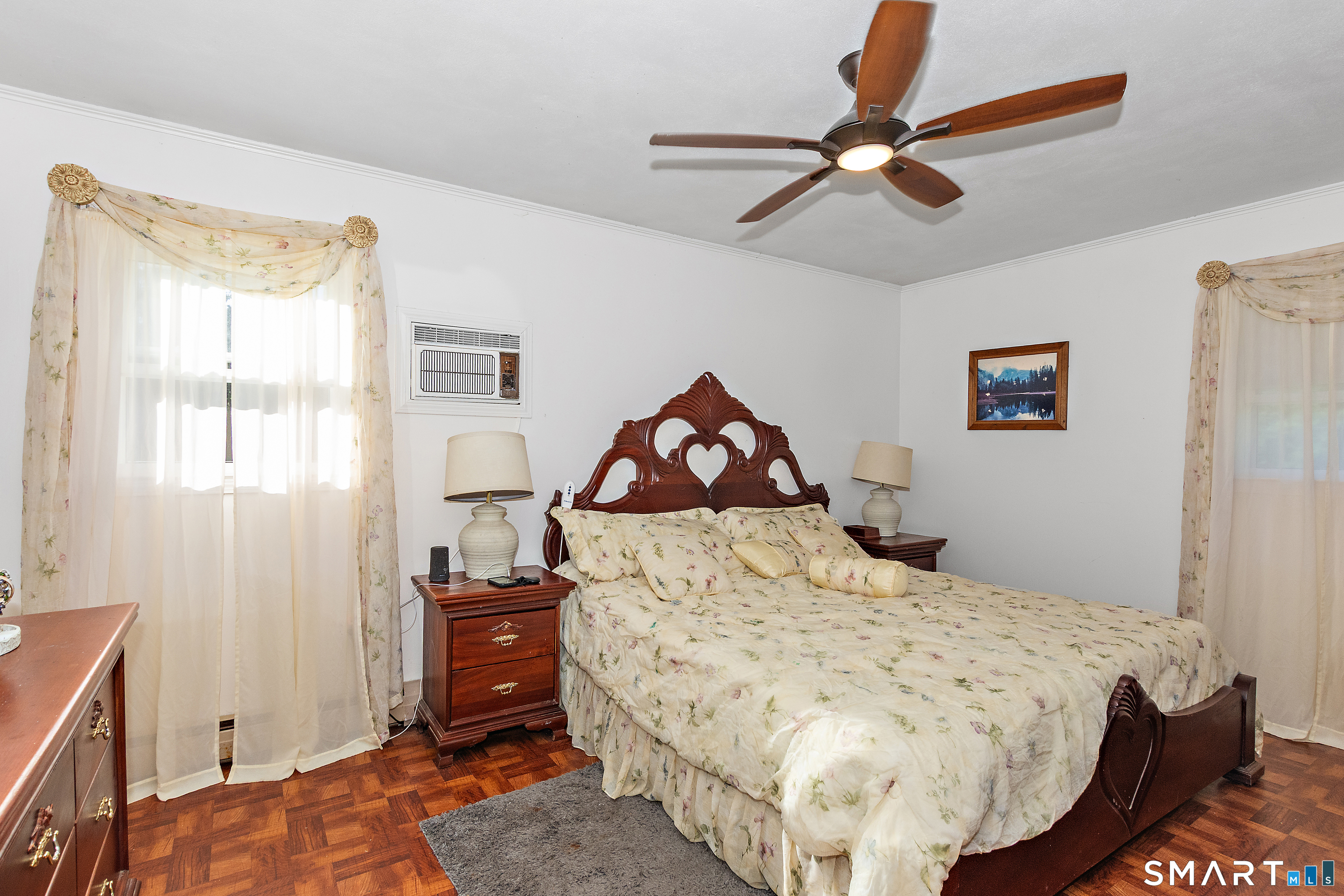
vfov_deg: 69.7
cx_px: 672
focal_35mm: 17
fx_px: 644
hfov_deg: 92.4
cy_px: 448
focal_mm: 11.5
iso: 400
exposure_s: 1/60
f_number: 10
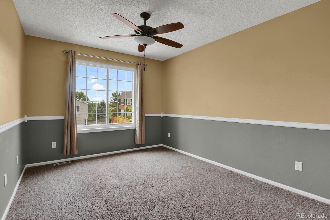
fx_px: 156
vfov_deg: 70.4
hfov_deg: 93.3
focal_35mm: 17
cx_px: 165
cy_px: 110
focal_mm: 17
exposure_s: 1/20
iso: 1250
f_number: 8
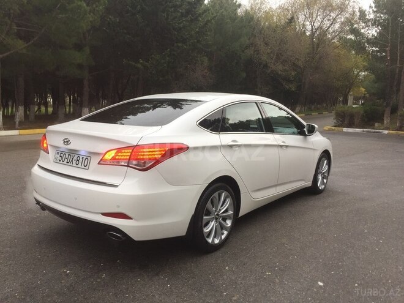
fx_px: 338
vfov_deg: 48.2
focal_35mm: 29
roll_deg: -2.1
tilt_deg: -6.0
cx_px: 202
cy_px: 152
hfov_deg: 61.7
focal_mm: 4.15
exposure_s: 1/100
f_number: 2.2
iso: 50
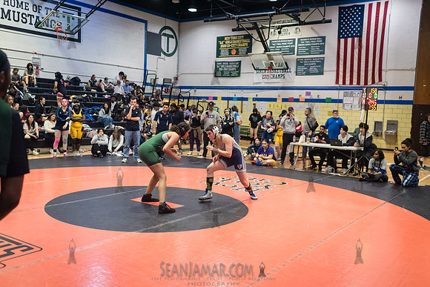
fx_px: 418
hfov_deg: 54.4
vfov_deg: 37.9
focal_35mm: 35
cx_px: 215
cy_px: 144
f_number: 3.2
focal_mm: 35
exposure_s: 1/400
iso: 5000
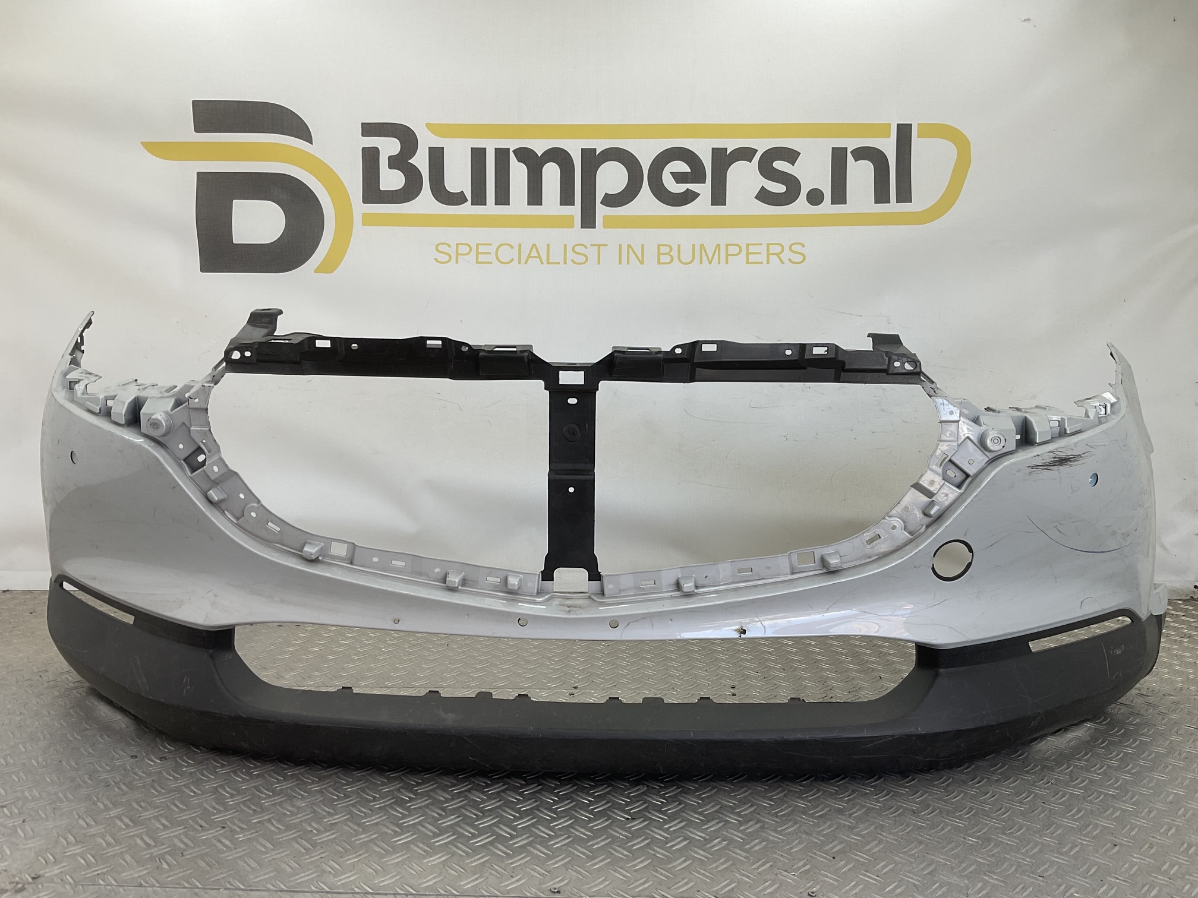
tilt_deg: -7.6
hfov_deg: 61.7
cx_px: 599
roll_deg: -1.4
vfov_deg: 48.2
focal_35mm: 29
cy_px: 449
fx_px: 1004
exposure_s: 1/144
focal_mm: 3
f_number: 1.8
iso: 16
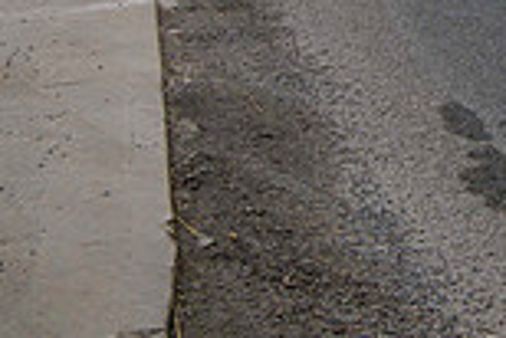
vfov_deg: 11.7
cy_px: -306
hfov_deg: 16.0
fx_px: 1505
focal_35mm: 107
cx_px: 928
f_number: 5.6
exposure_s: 1/250
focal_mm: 13
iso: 200
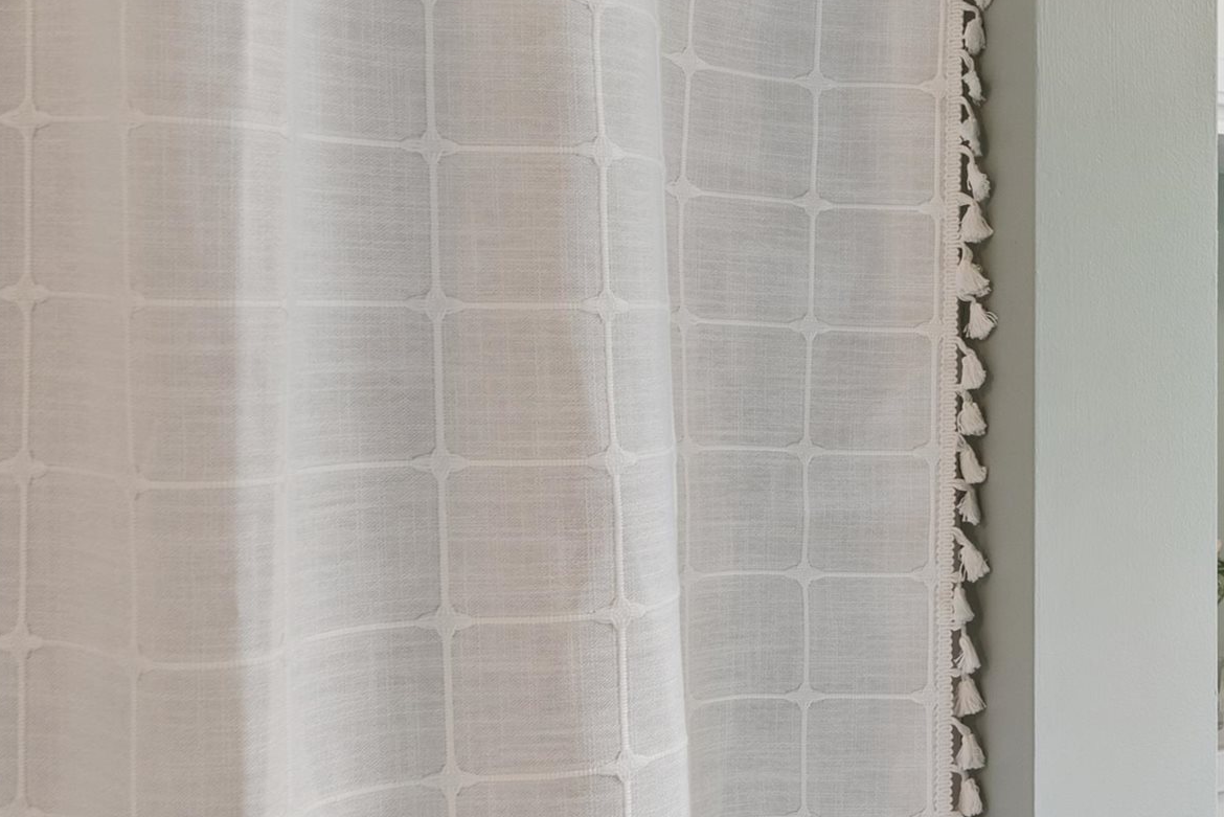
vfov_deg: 31.9
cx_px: 1375
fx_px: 1428
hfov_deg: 37.9
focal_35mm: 42
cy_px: 342
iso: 320
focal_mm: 16
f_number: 7.1
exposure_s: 1/30
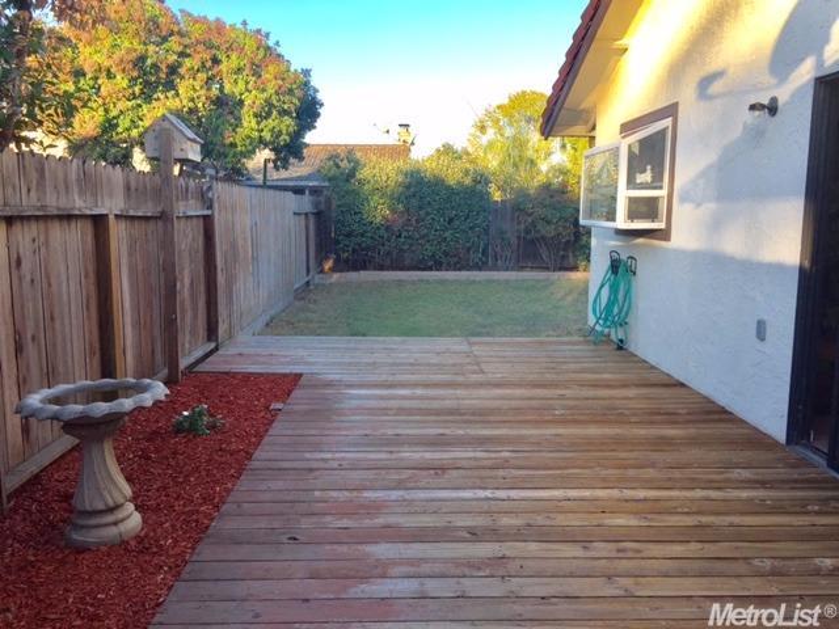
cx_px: 420
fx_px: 703
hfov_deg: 61.7
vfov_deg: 48.2
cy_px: 314
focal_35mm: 29
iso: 32
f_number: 2.2
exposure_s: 1/347
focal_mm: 4.15
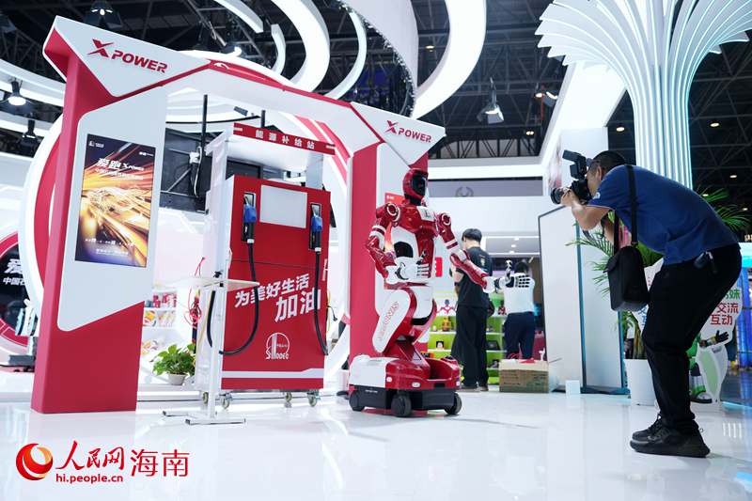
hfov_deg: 60.3
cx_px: 376
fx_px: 647
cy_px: 250
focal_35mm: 31
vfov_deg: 42.3
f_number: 2.8
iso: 250
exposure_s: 1/320
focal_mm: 31
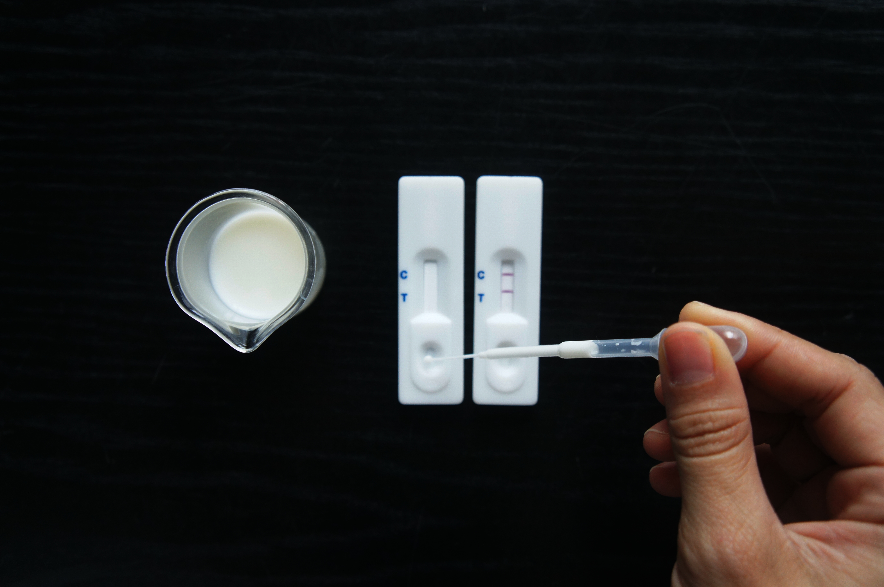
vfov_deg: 32.9
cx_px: 442
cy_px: 294
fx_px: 993
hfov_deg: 48.0
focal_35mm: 40
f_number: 4
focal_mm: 27
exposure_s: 1/160
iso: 1000
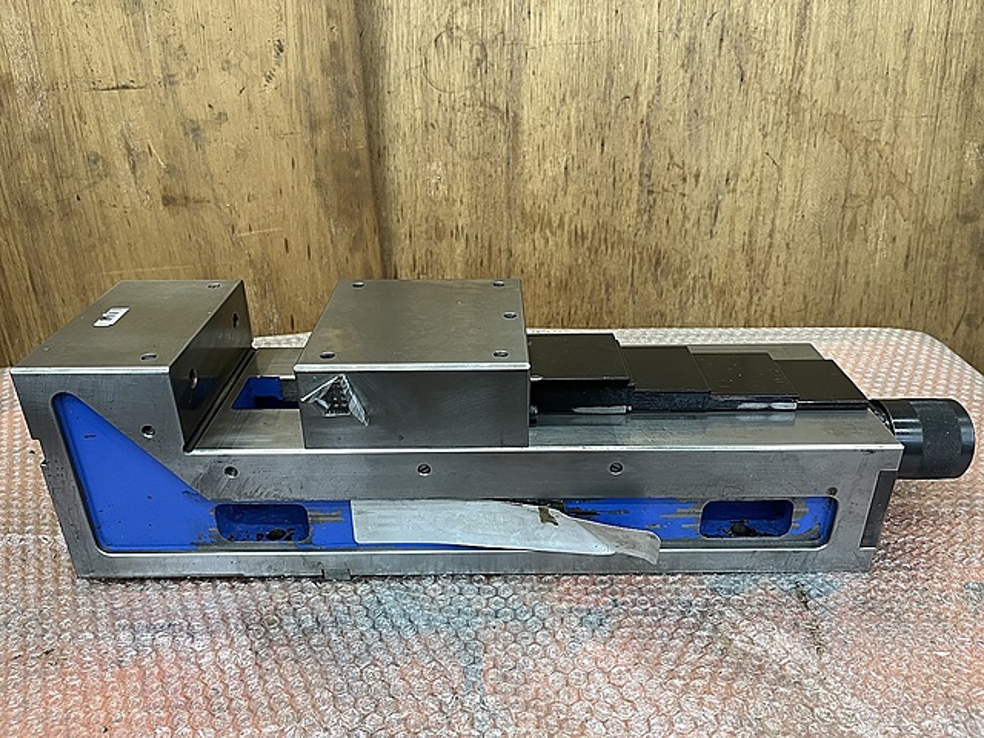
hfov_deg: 67.3
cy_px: 369
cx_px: 492
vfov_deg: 53.1
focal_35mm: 26
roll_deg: +2.1
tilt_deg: -28.0
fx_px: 739
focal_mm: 5.1
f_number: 1.6
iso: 125
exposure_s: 1/50
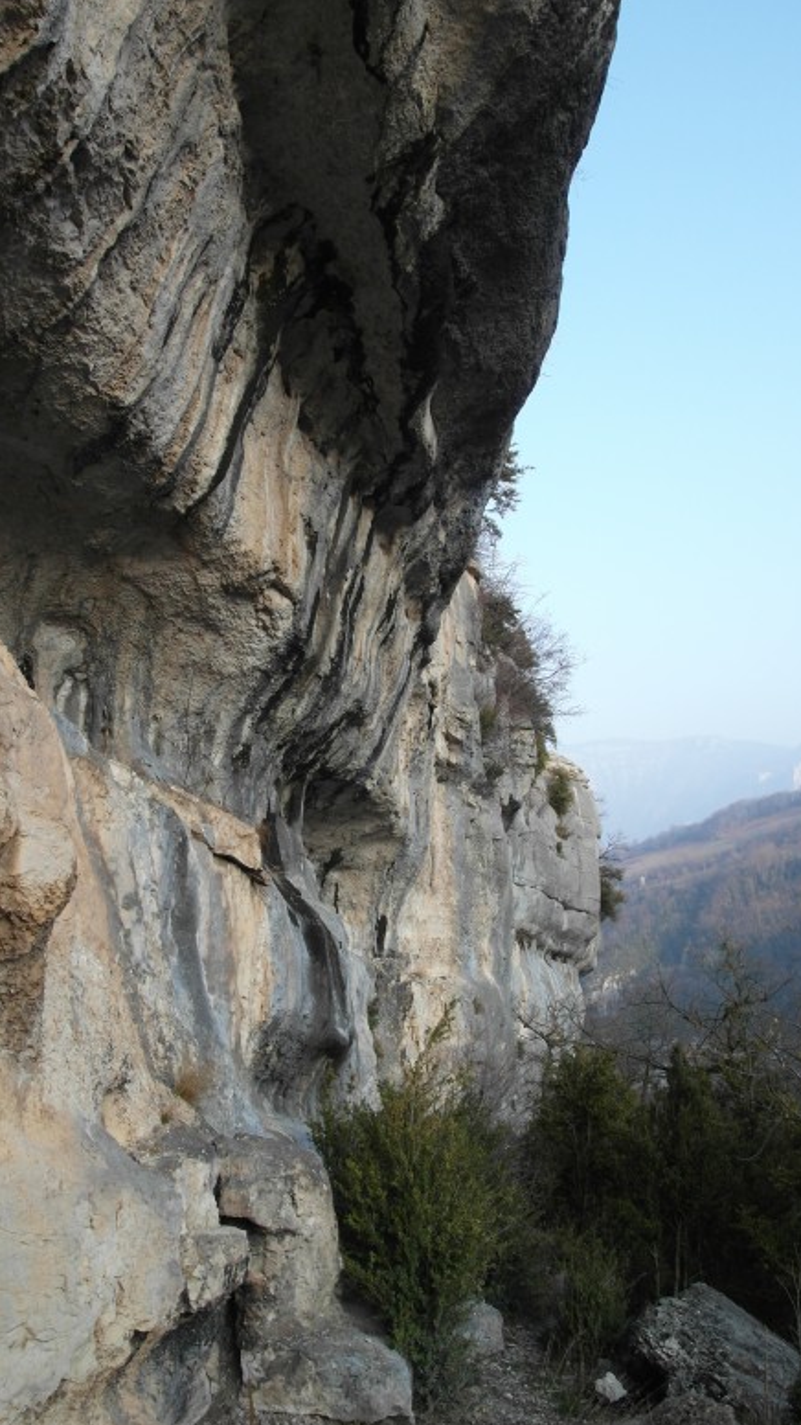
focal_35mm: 27
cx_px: 373
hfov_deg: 42.9
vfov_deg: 69.8
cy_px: 728
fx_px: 1019
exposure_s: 1/180
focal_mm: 5.2
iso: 80
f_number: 3.9
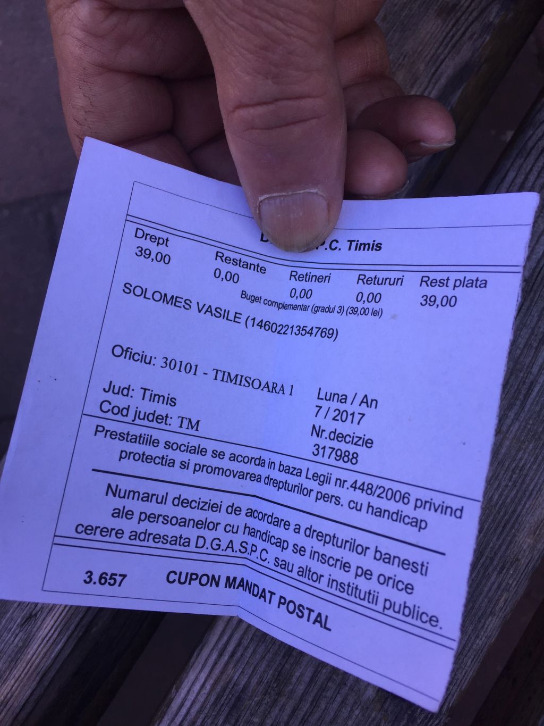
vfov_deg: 61.7
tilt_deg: -83.1
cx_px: 272
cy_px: 363
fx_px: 608
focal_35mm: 29
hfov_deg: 48.2
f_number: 2.2
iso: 32
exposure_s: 1/293
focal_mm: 4.15
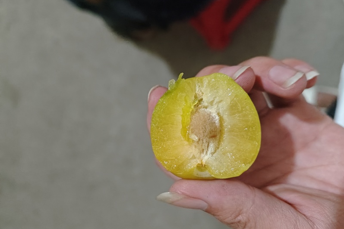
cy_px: 117
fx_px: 229
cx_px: 172
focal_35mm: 24
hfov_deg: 73.7
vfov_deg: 53.2
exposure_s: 1/171
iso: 12142
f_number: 1.88
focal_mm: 5.56
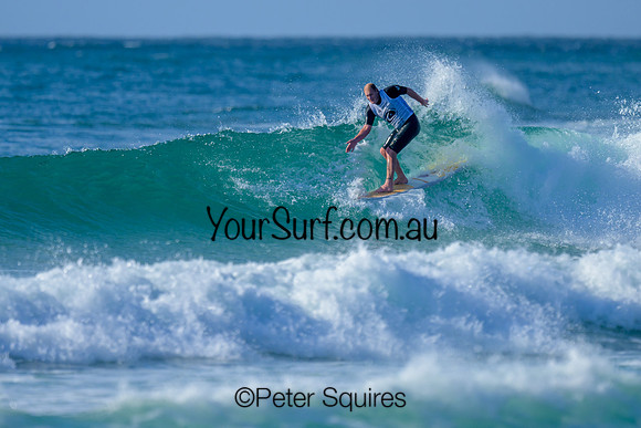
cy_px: 168
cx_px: 328
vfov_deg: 1.3
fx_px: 19595
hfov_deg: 1.9
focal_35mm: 1100
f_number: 6.3
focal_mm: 800
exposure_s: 1/2000
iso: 250
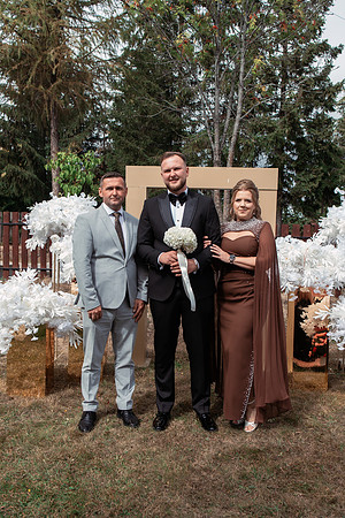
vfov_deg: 54.4
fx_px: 503
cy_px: 259
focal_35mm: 35
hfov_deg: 37.9
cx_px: 172
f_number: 5.6
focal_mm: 35
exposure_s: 1/1000
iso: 320
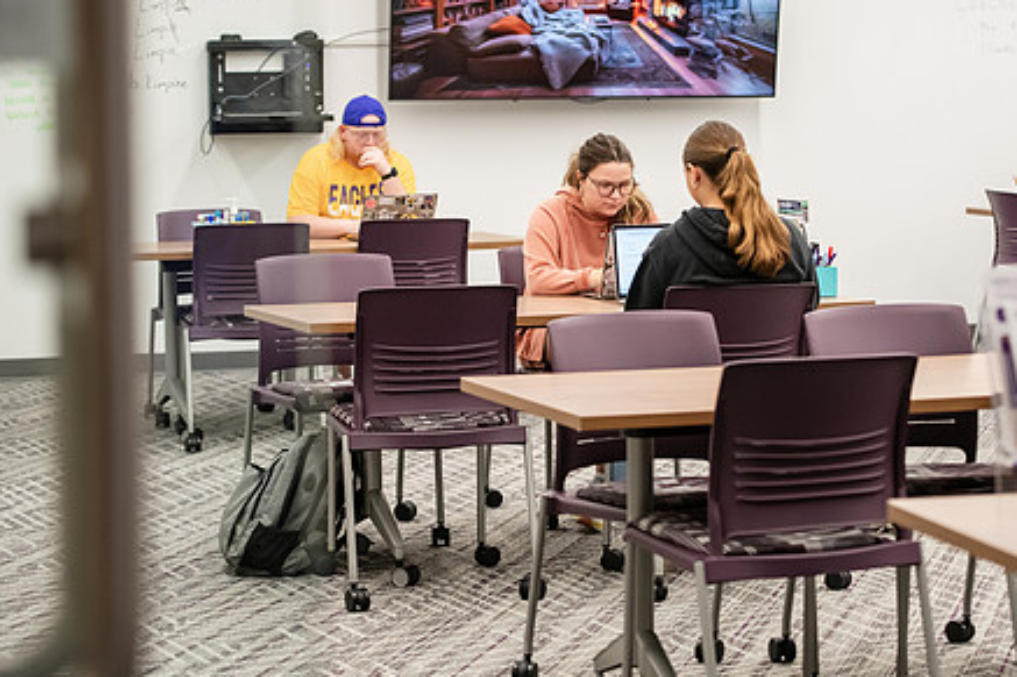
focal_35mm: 93
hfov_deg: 21.9
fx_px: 2626
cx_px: 621
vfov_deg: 14.7
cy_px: 248
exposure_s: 1/200
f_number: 3.2
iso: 1600
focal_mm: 70
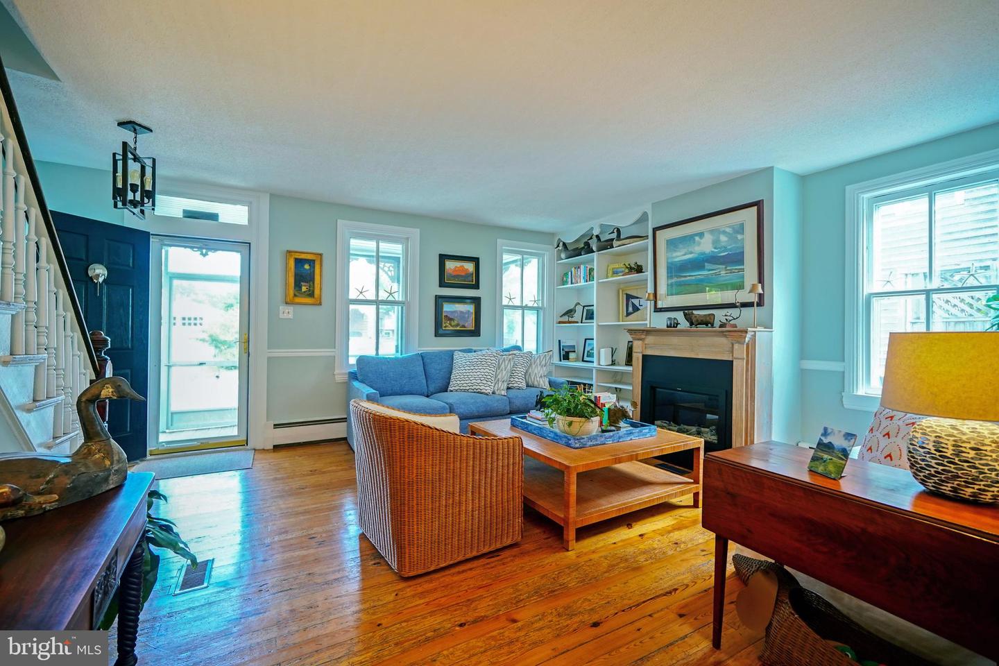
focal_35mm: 15
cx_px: 500
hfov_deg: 100.4
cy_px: 333
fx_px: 416
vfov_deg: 77.3
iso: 500
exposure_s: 1/30
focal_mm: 10
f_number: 2.8
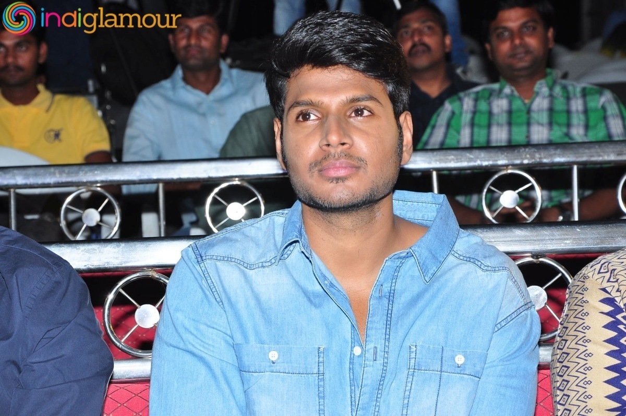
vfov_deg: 11.4
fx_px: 2084
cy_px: 208
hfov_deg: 17.1
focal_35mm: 120
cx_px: 313
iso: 400
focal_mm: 80
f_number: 9
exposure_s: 1/125
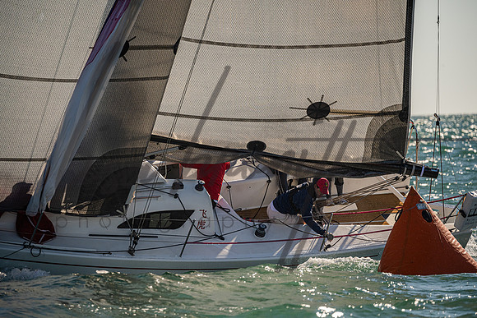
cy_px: 159
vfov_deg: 4.6
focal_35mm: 300
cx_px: 238
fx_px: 3976
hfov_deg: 6.9
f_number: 5.6
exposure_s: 1/4000
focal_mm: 300
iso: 400
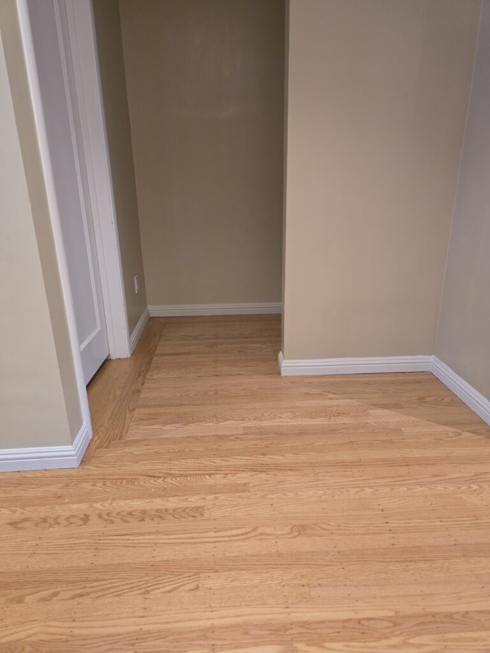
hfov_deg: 58.9
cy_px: 326
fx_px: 434
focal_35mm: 23
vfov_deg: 73.9
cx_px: 245
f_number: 1.7
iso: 800
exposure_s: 1/60
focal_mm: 6.3
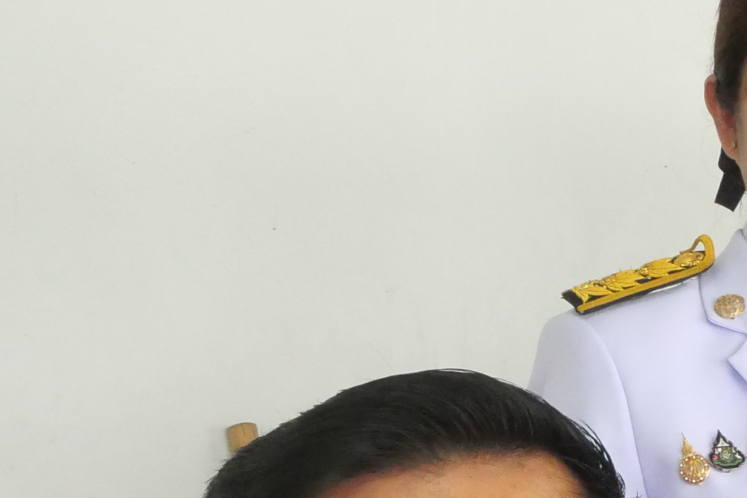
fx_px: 1867
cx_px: 1191
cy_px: 717
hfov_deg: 19.2
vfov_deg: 14.3
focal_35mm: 90
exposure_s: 1/80
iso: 3200
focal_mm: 12
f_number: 9
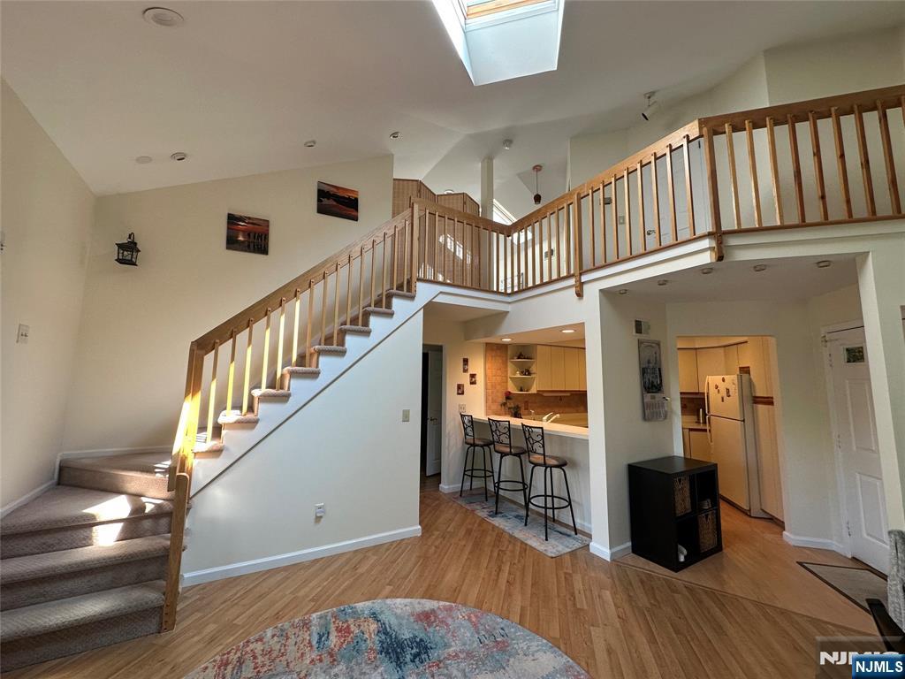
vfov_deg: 85.7
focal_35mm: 14
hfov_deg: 102.1
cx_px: 452
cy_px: 340
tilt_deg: +7.1
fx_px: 366
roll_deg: -1.0
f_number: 2.2
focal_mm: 2.22
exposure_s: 1/120
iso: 125
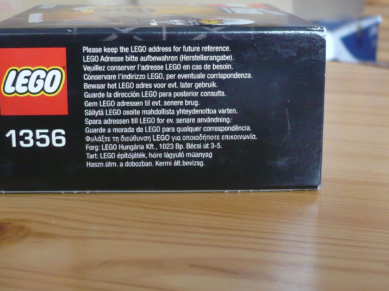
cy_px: 102
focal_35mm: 60
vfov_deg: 24.3
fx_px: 674
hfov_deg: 32.1
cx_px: 162
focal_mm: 5.8
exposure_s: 1/30
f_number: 2.8
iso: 200
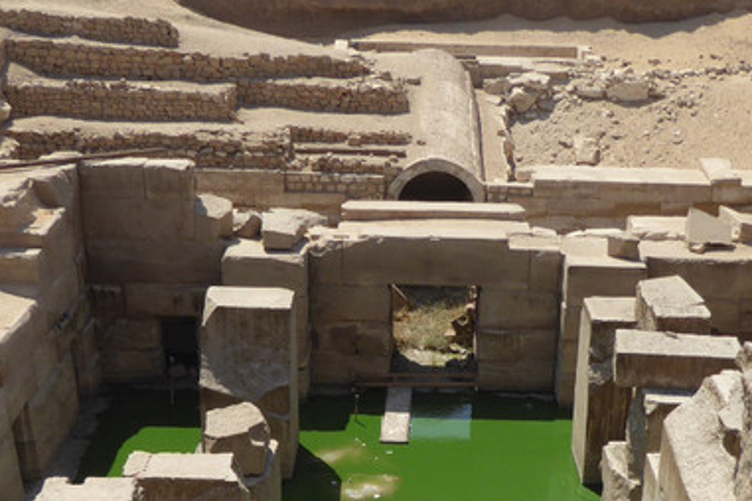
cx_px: 434
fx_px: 1232
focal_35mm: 59
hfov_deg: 33.9
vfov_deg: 22.3
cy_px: 472
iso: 100
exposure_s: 1/1300
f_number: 3.3
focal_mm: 4.3
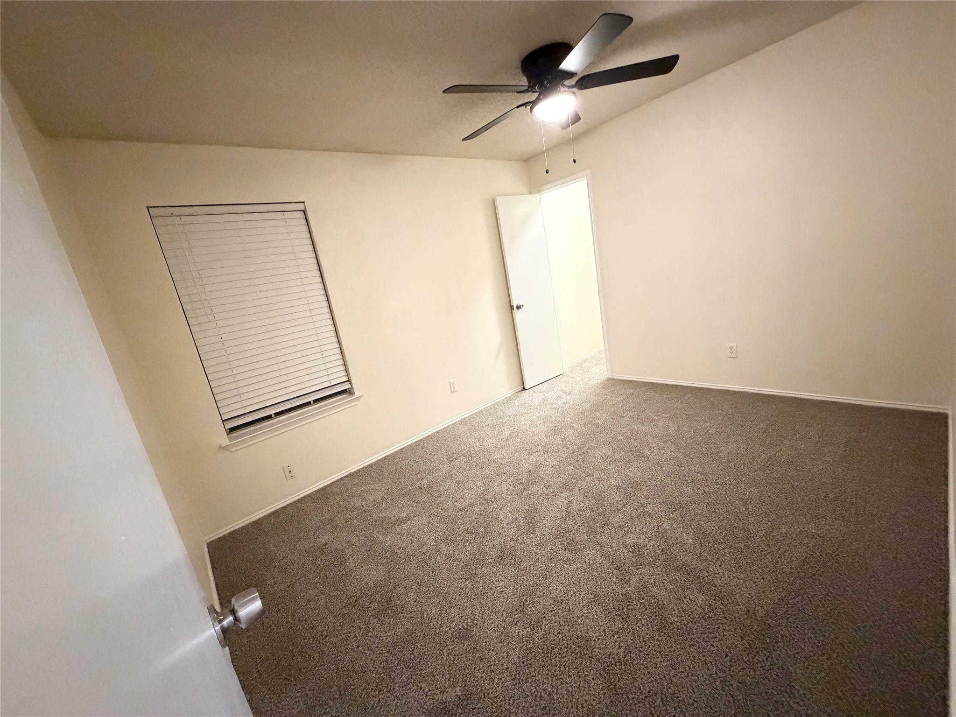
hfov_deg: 102.1
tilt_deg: -14.5
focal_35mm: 14
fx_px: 387
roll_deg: +10.8
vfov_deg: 85.7
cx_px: 478
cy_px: 358
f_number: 2.2
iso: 1250
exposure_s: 1/60
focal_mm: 2.22
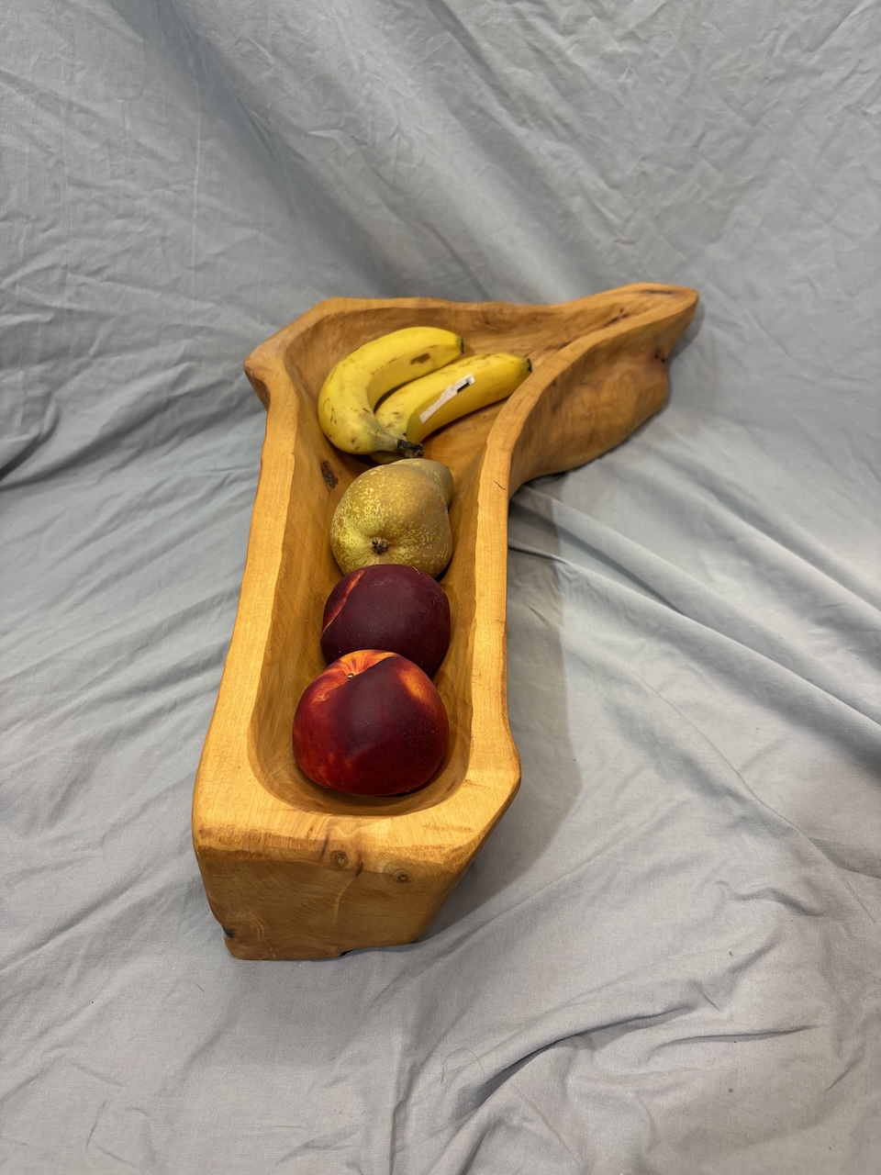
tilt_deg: -42.9
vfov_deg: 67.3
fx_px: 882
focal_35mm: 26
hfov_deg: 53.1
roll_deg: +0.3
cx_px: 440
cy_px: 588
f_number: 1.6
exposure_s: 1/100
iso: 100
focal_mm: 5.96
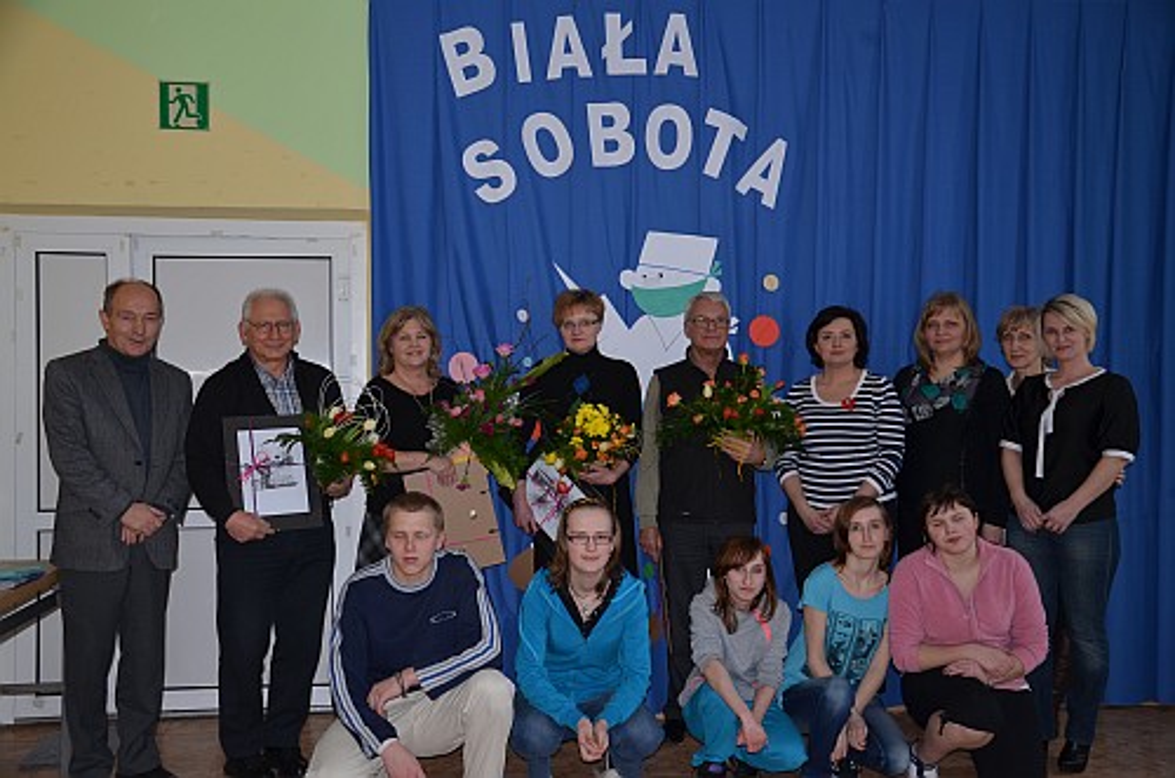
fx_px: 1221
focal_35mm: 38
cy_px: 389
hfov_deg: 51.4
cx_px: 588
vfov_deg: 35.3
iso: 100
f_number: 4
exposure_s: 1/60
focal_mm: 25
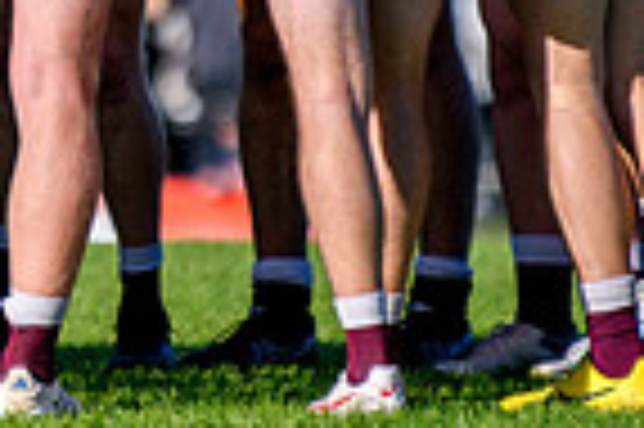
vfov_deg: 0.9
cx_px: -306
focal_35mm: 1606
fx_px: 28696
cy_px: -146
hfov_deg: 1.3
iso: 100
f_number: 3.2
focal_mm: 200
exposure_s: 1/1600
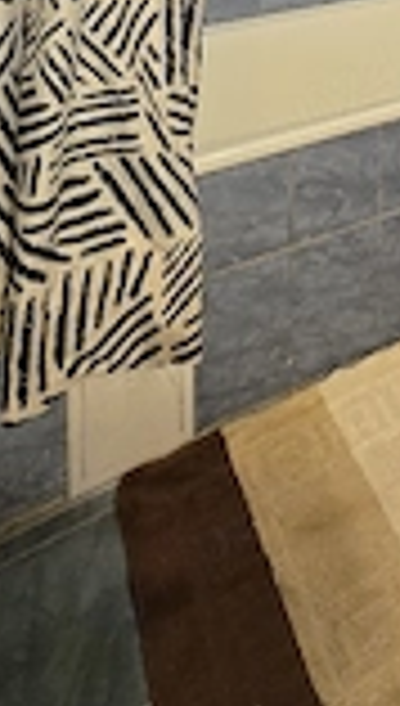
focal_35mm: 36
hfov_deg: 30.1
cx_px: 422
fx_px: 675
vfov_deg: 37.3
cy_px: -189
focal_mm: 2.2
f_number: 2.2
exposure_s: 1/50.3
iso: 800
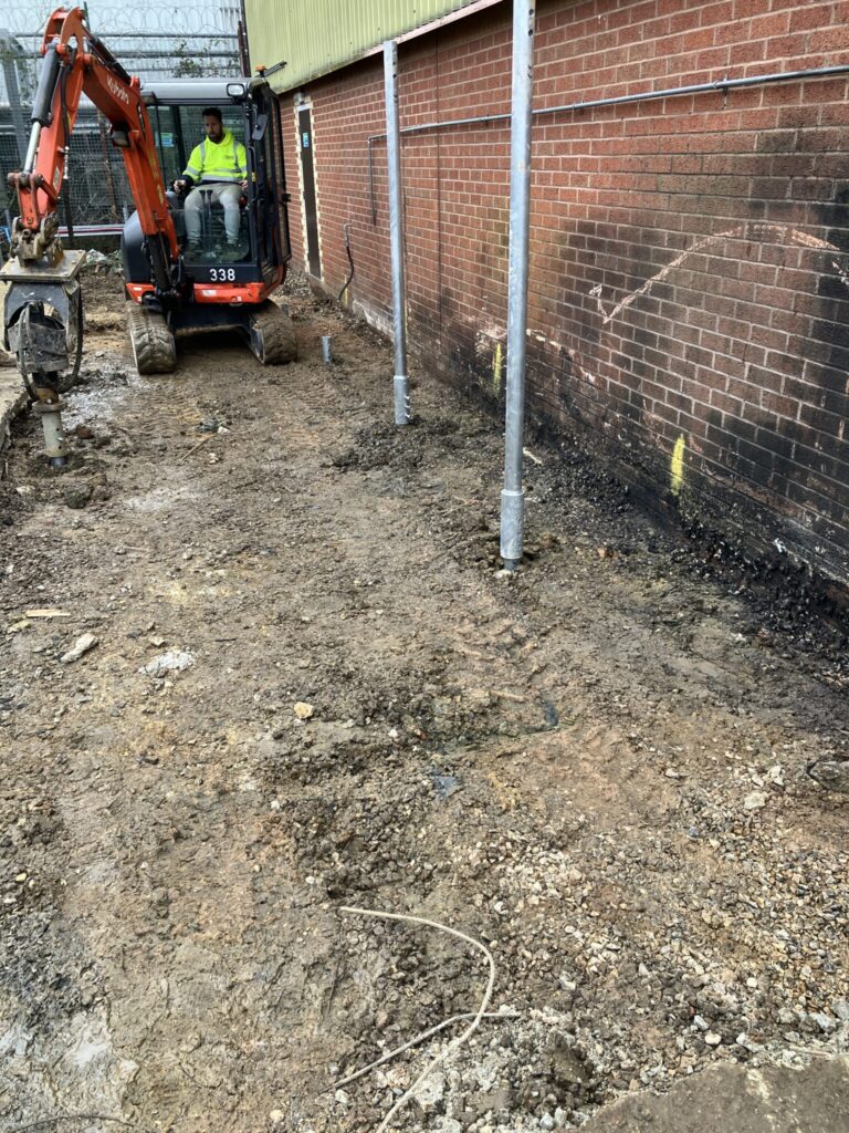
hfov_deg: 49.7
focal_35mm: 28
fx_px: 916
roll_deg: +2.6
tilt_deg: -23.0
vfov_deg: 63.4
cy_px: 566
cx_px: 424
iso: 40
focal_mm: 3.99
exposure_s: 1/121
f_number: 1.8
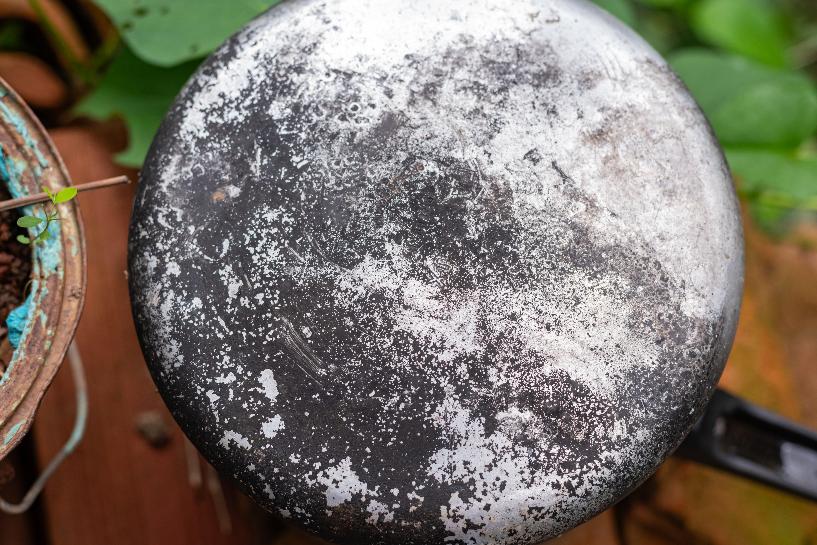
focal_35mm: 50
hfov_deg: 39.6
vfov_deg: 27.0
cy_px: 272
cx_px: 408
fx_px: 1135
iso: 500
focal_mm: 50
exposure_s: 1/200
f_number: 4
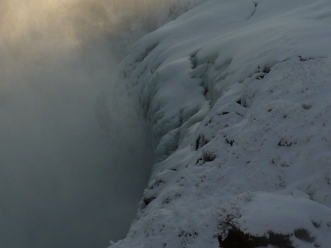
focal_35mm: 73
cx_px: 25
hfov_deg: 25.7
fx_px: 698
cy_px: 42
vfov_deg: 19.9
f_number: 5.6
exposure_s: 1/500
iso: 80
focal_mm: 4.1
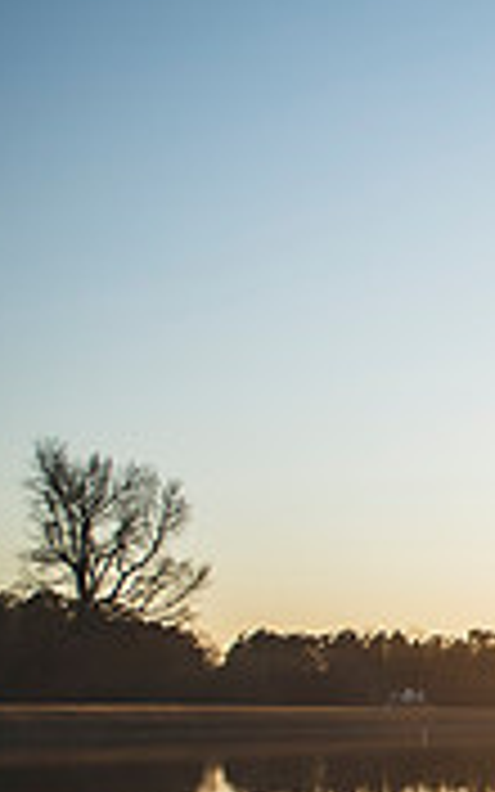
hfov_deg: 11.9
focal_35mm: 82
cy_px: 691
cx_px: 1285
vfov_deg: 24.6
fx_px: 1770
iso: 100
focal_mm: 24
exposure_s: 1/1250
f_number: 2.8
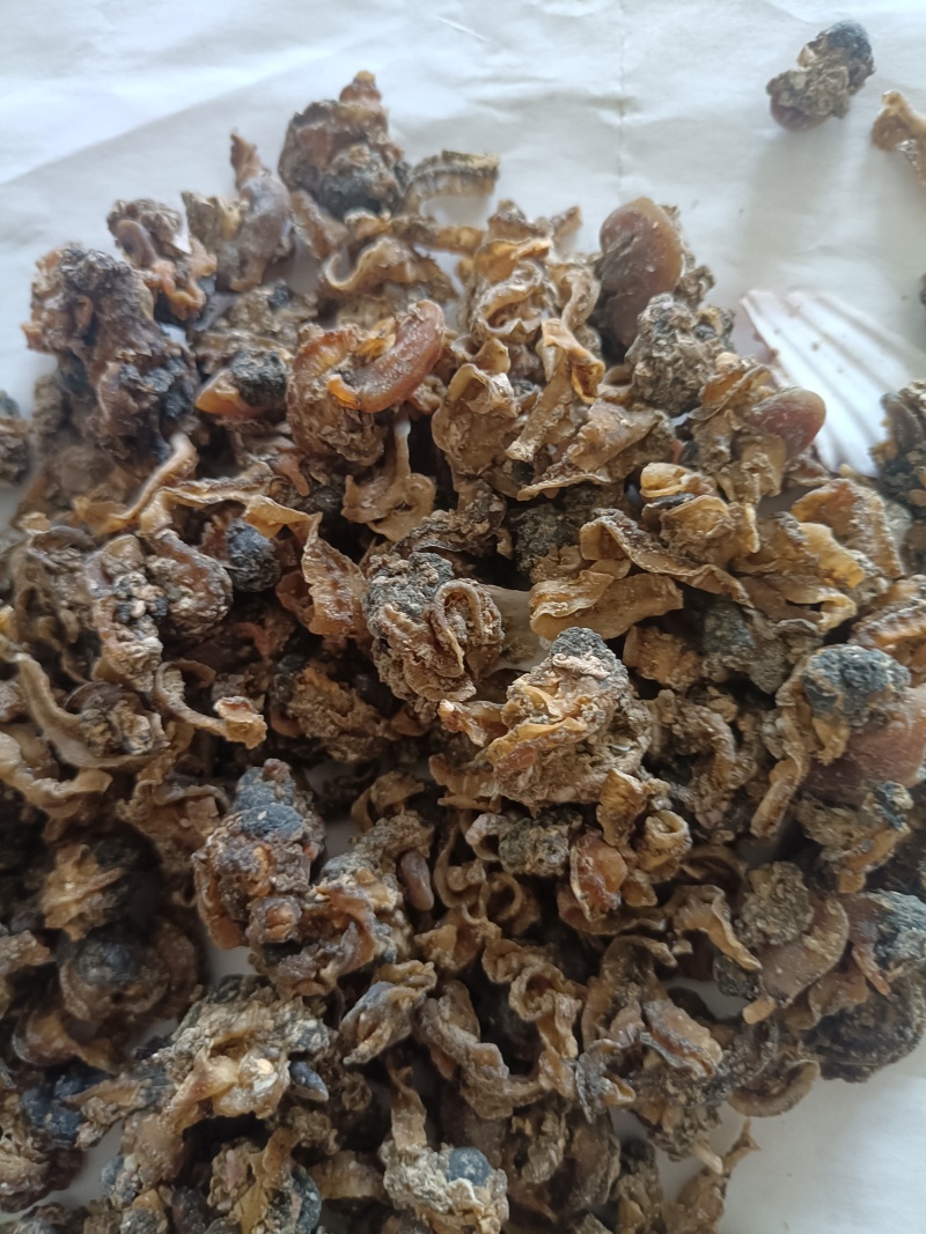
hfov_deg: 53.1
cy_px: 617
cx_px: 463
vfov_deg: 67.3
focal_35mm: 26
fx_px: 928
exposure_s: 1/33.3
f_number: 1.8
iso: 1075
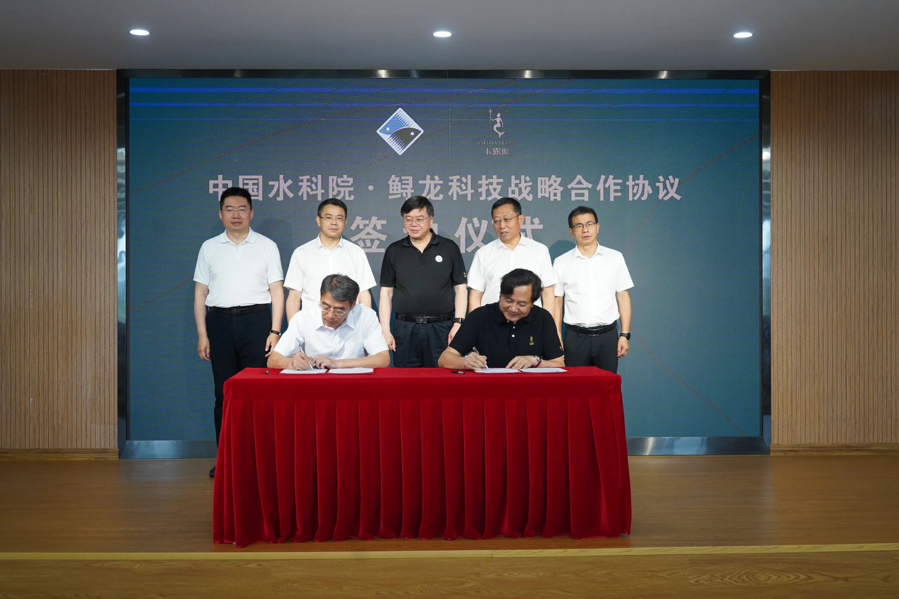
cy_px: 300
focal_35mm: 41
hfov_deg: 47.4
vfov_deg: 32.6
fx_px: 1024
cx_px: 450
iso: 1250
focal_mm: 41
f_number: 4.5
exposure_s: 1/250
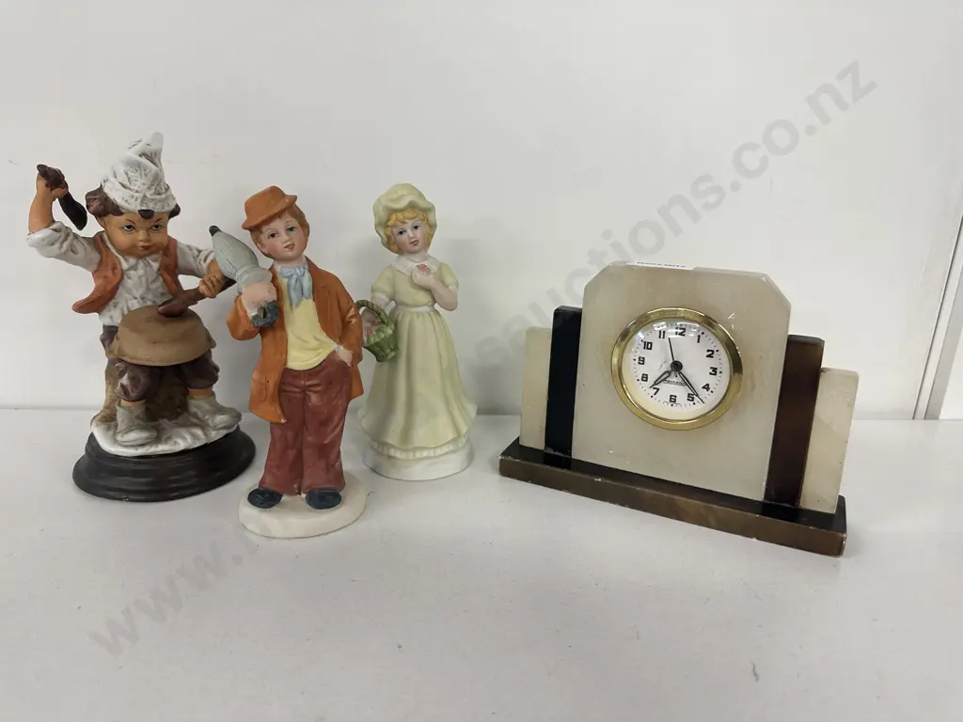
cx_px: 482
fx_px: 668
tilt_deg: -19.0
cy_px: 361
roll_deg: -2.0
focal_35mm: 24
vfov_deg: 56.8
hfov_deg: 71.6
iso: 125
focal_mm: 6.86
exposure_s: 1/100
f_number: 1.78
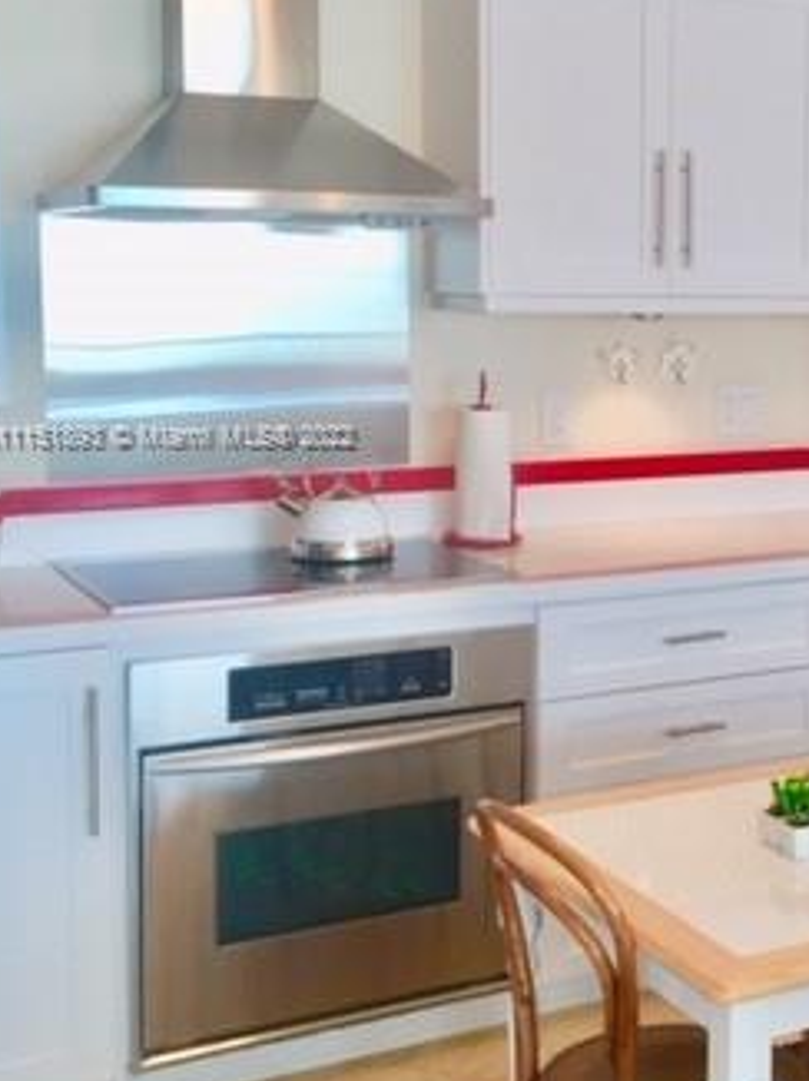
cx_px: 769
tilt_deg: -3.8
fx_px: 1779
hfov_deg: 24.7
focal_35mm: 57
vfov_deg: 33.7
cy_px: 438
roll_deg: -1.0
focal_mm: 4.15
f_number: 2.2
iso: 40
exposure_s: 1/60
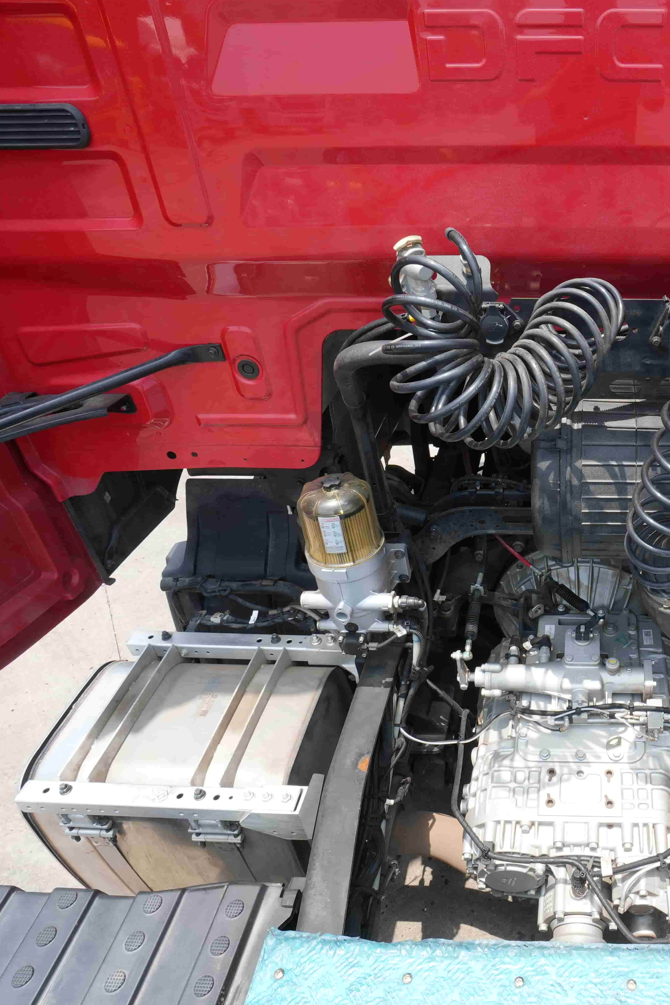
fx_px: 642
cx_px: 582
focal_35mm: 23
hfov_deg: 50.0
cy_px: 495
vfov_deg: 76.1
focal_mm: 10
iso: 200
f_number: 10
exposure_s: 1/100
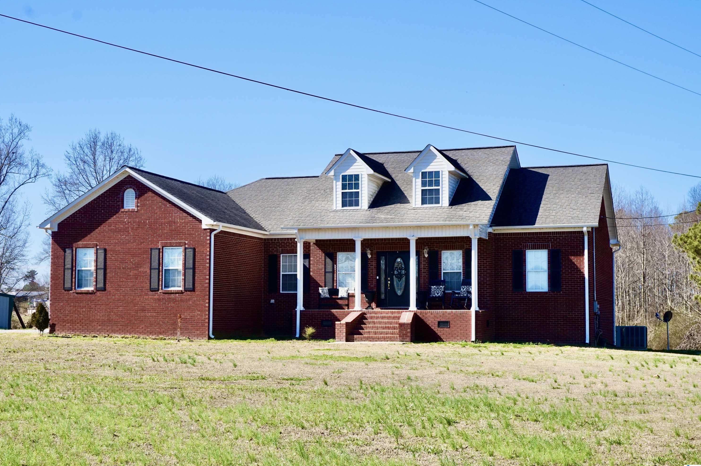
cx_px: 348
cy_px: 234
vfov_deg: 25.5
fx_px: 1031
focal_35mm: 53
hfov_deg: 37.5
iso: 100
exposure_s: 1/100
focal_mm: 34
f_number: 11
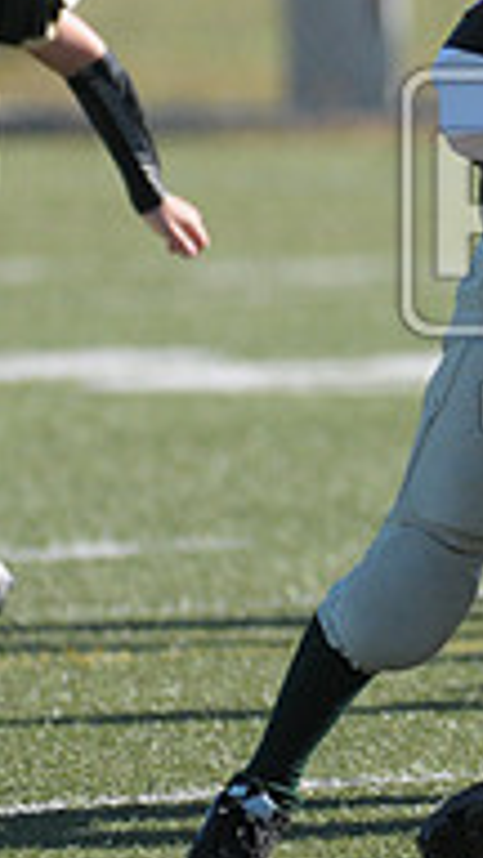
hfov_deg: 0.9
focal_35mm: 1283
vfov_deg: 1.7
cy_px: 235
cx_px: 935
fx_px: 29212
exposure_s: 1/2500
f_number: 4
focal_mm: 270
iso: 640
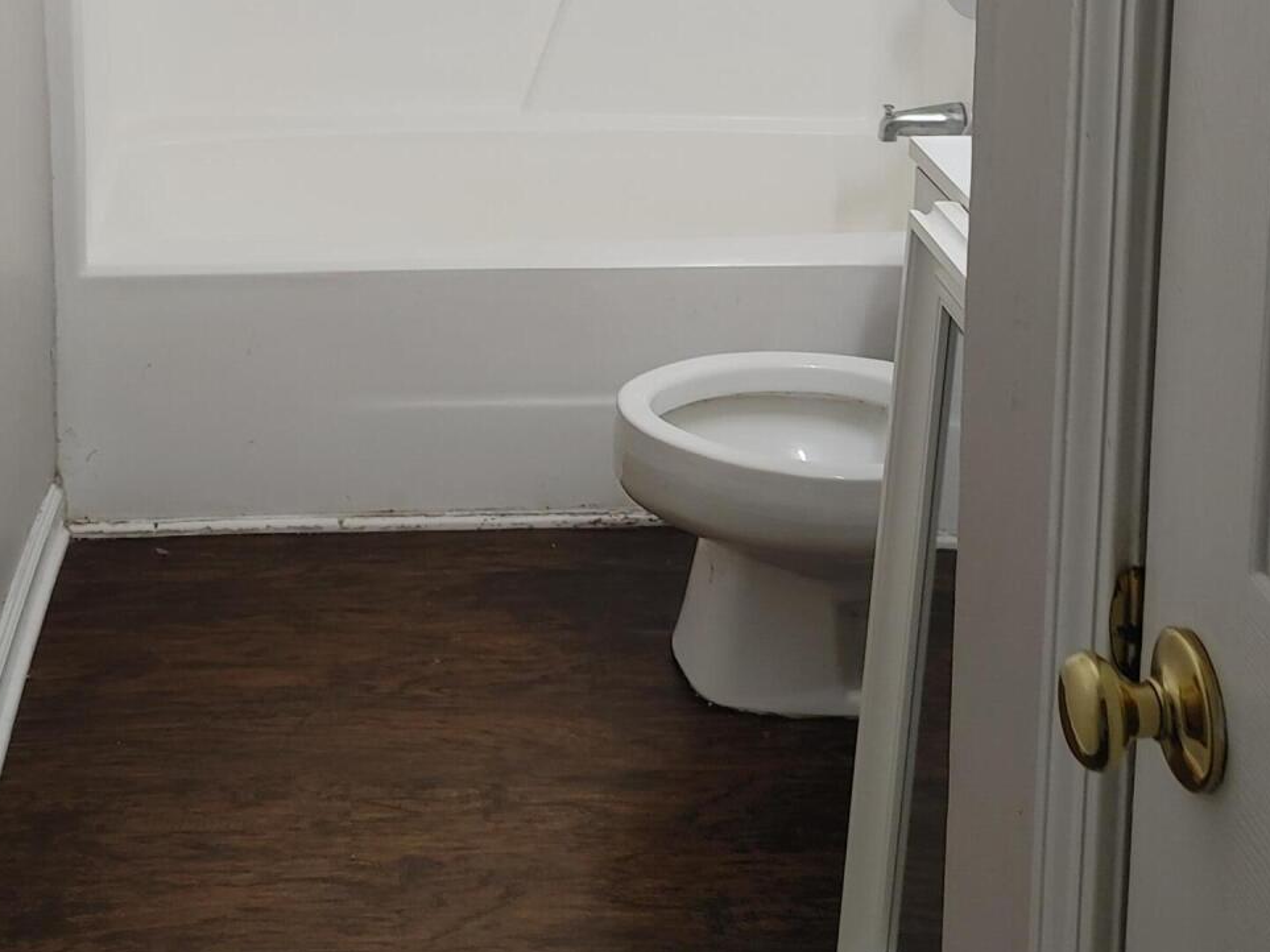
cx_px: 419
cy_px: -148
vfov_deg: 24.8
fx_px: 1981
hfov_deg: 35.2
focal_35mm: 54
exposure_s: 1/60
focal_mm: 5.58
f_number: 1.8
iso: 150
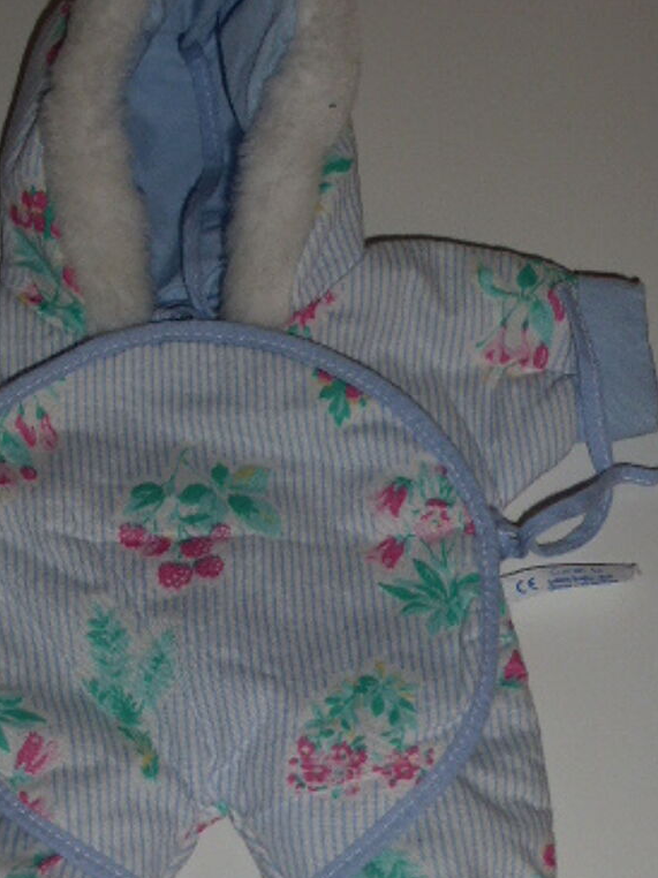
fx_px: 1775
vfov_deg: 27.6
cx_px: 221
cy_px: 582
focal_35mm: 70
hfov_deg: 20.9
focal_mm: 6.9
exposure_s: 1/60
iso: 100
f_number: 3.9
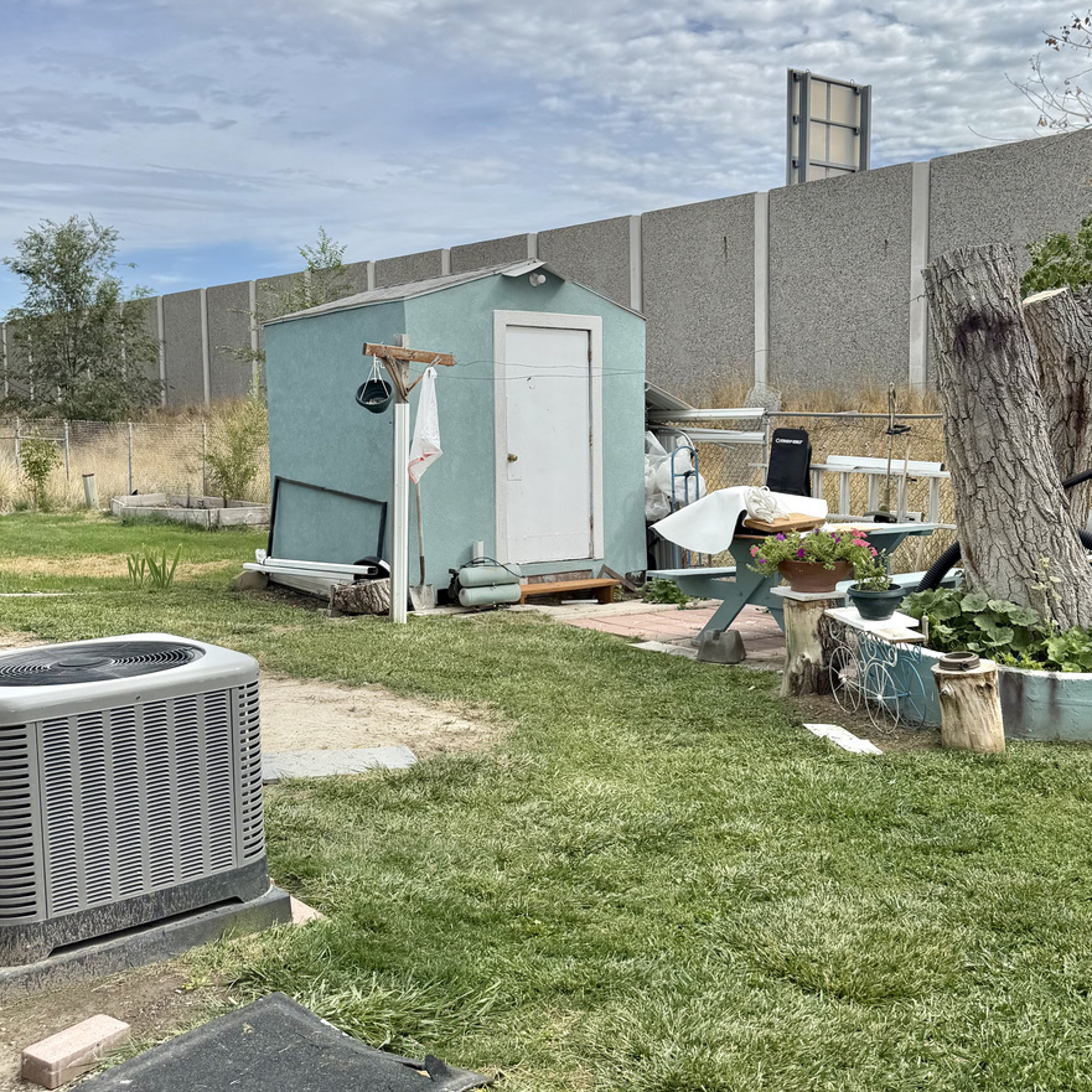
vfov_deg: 44.9
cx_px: 640
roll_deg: +0.7
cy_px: 508
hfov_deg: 44.8
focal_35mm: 37
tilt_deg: -3.5
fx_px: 1321
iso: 80
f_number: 1.78
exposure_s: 1/5714
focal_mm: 6.76
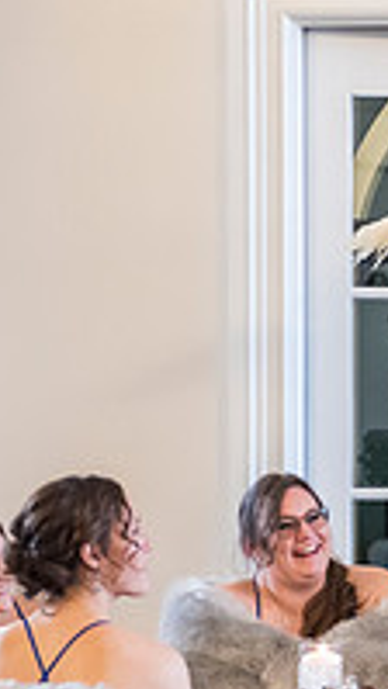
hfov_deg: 5.4
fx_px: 4004
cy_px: 486
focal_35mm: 219
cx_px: 929
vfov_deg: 9.8
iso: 1600
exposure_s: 1/125
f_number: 2.8
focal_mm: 70
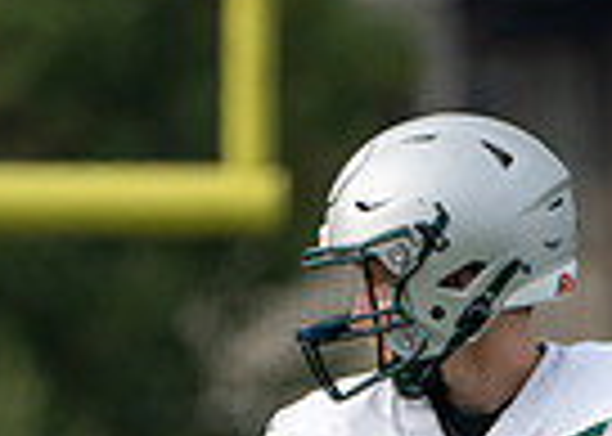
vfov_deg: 0.7
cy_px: 901
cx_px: 466
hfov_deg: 0.9
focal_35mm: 2177
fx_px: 37820
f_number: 5.6
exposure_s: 1/1250
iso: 320
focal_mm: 400
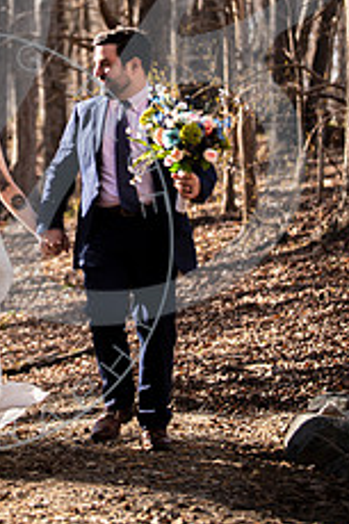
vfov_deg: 10.7
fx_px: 2796
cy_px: 68
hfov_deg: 7.1
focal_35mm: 192
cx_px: 64
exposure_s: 1/800
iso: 100
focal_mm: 98
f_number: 2.8
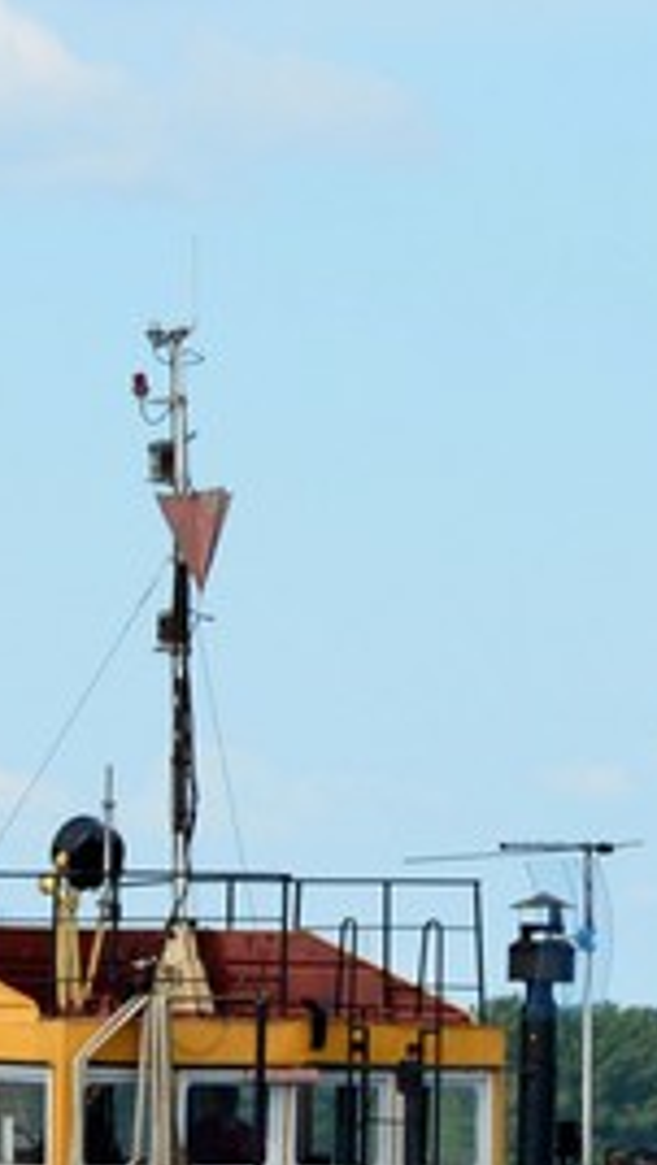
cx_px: -396
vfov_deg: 3.9
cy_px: 1395
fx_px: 17043
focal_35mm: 551
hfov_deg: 2.2
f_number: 8
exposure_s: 1/250
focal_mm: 92
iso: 100
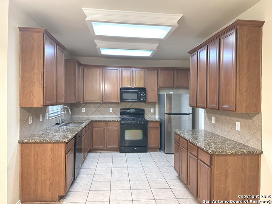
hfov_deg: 71.6
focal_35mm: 24
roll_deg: -1.1
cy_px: 102
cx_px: 136
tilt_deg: -0.6
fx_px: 189
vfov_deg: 56.8
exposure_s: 1/60
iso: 400
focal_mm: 6.86
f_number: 1.78
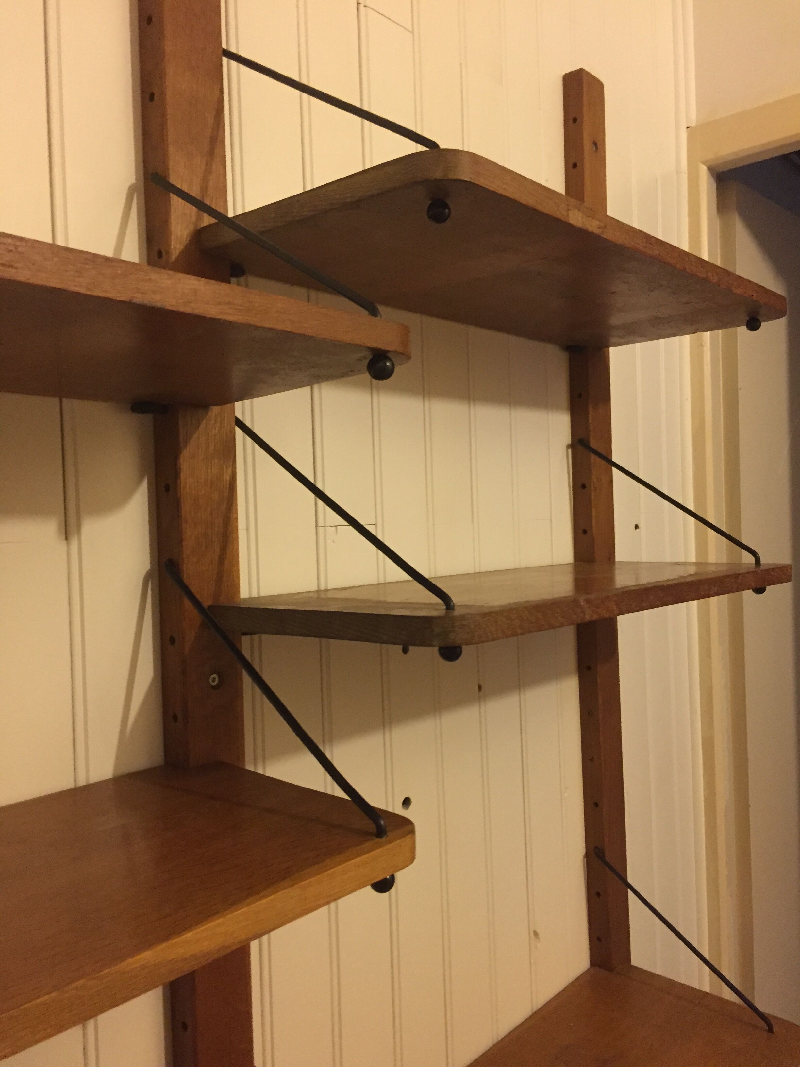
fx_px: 894
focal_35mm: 29
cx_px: 400
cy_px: 534
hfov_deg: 48.2
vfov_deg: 61.7
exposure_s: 1/20
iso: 250
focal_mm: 4.15
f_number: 2.2
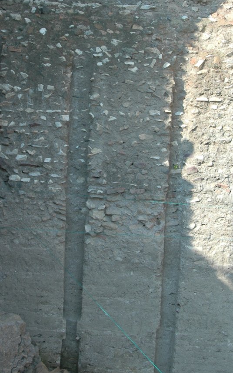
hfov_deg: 17.4
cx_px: 92
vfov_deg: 27.4
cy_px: 147
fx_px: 762
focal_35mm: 75
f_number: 7.1
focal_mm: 28
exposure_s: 1/200
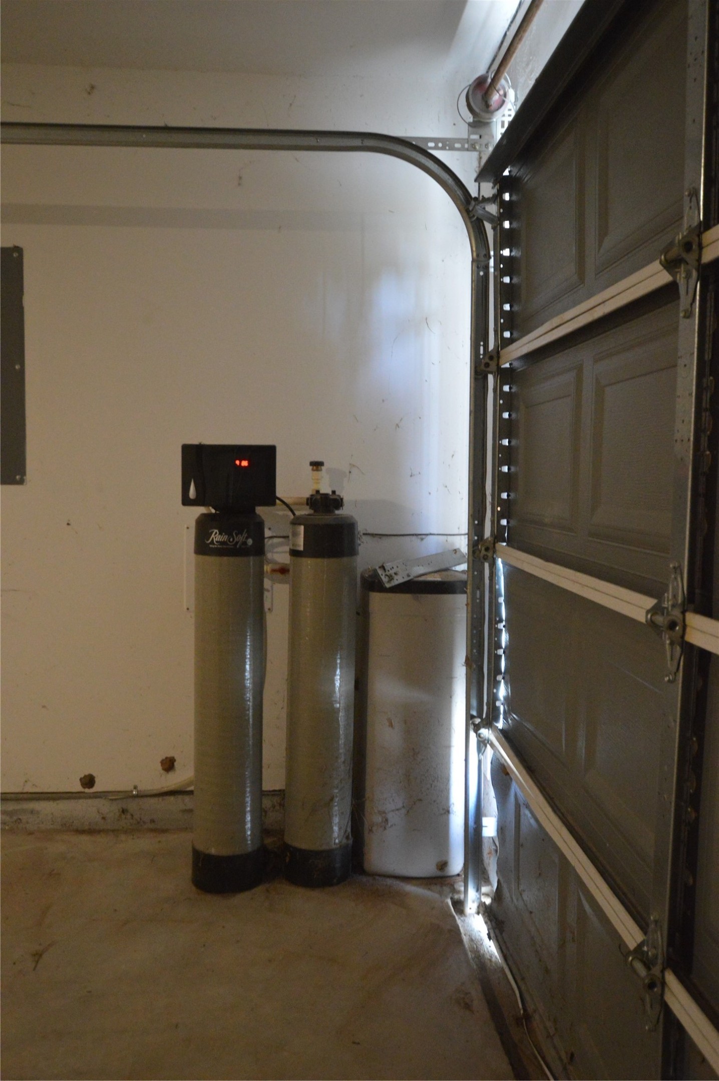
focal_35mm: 30
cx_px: 360
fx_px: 900
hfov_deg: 43.5
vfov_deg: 62.0
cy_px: 540
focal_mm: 20
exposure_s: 1/25
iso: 3200
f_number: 3.5
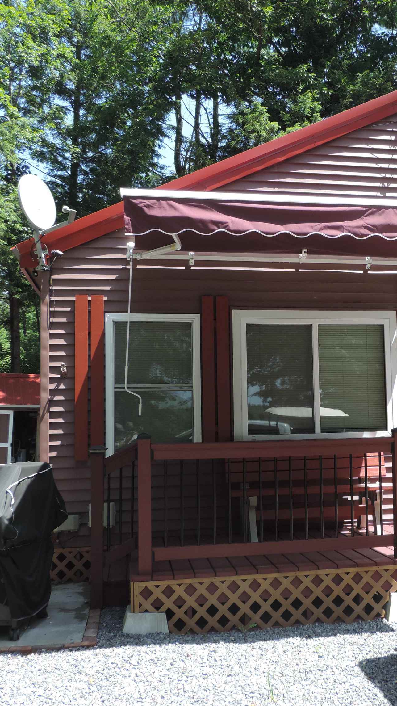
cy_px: 353
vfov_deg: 49.4
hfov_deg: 28.5
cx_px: 304
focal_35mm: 41
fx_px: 767
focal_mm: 4.9
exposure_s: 1/250
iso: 80
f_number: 3.1
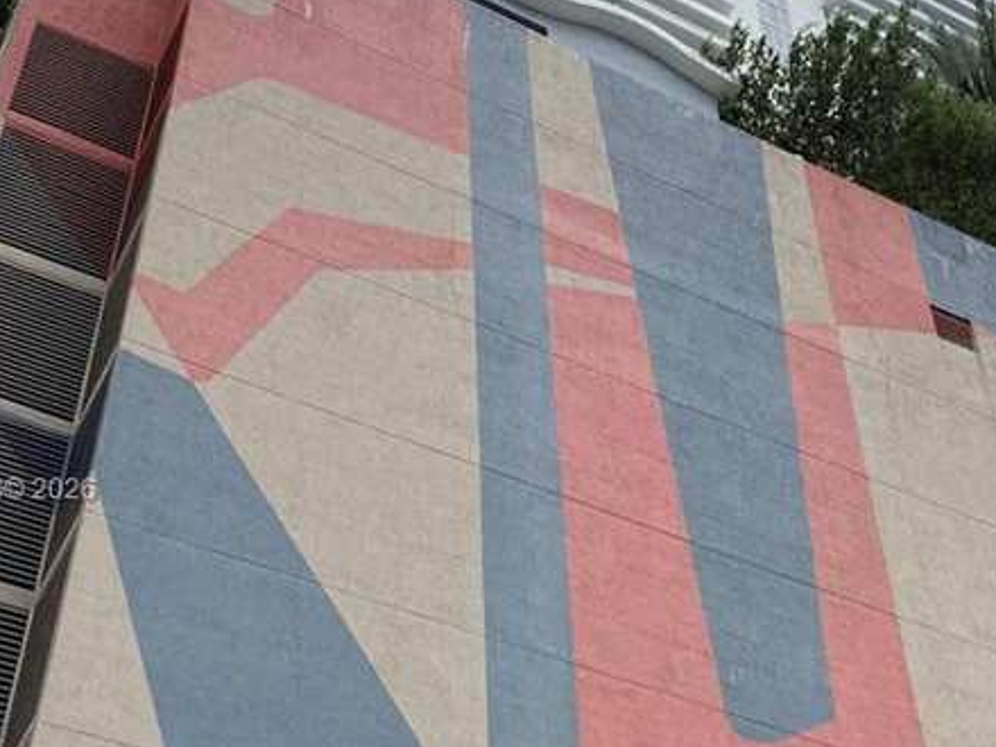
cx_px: 629
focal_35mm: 63
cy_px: 491
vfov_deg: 23.2
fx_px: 1813
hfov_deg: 30.6
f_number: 1.8
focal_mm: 4.25
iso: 32
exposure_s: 1/3040
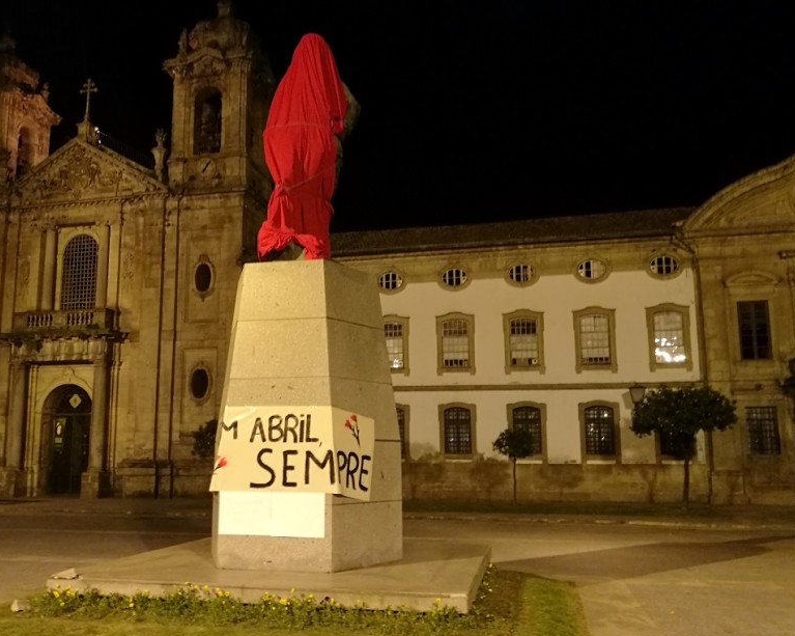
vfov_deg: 44.5
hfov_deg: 54.0
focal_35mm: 33
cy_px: 332
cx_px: 335
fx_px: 776
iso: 400
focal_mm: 4.5
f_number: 2.2
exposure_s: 1/20
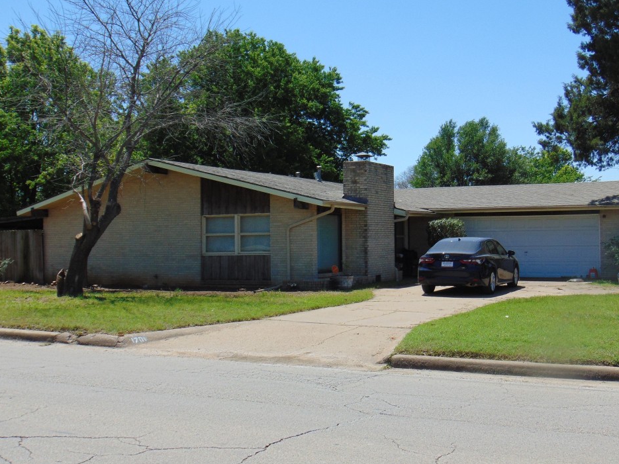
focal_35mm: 46
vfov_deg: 31.5
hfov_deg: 41.2
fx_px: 822
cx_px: 326
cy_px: 214
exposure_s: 1/1000
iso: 80
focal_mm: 7.6
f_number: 3.3
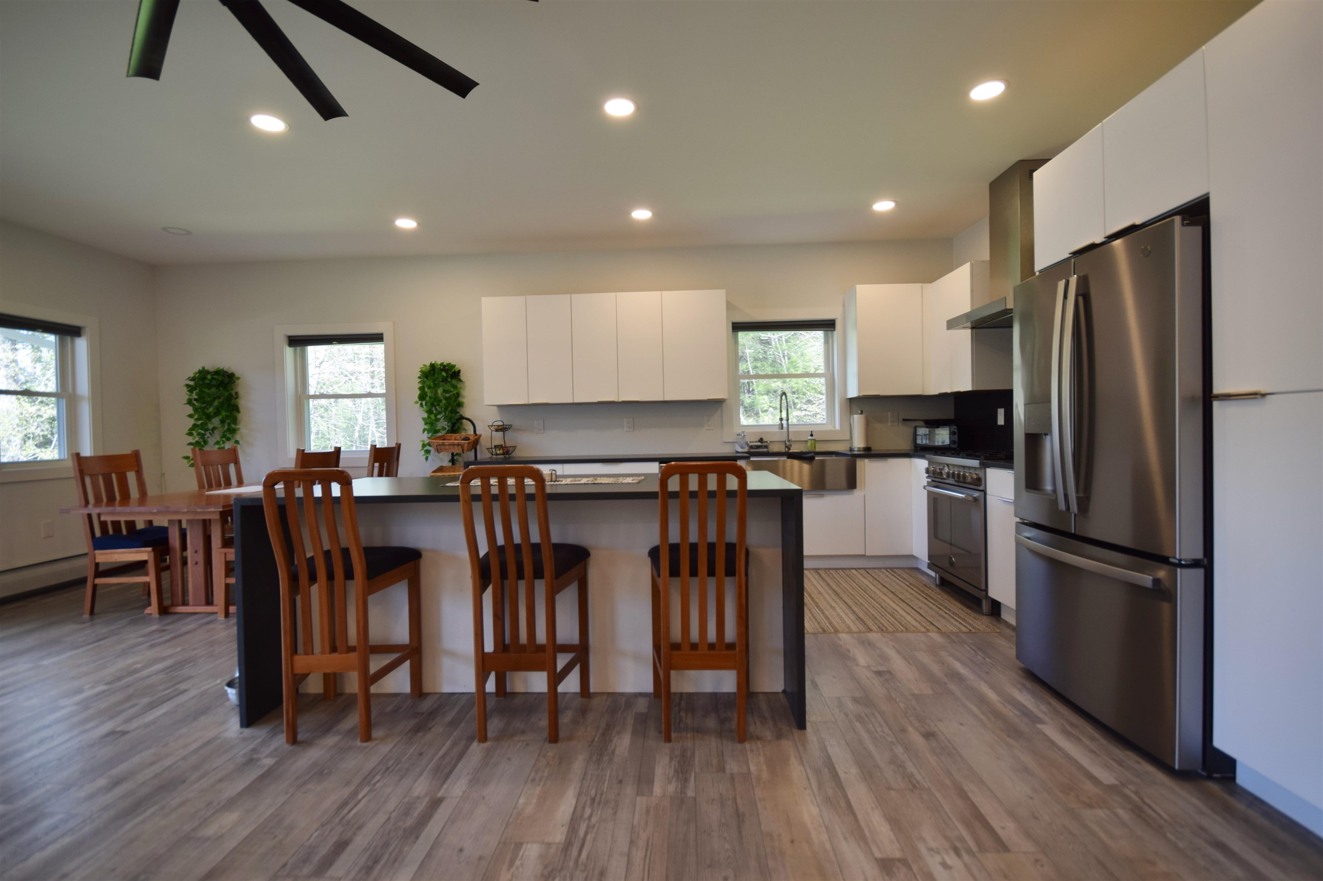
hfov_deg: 100.4
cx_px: 662
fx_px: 551
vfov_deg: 77.3
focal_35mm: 15
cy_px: 440
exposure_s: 1/30
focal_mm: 10
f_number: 6.3
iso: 200
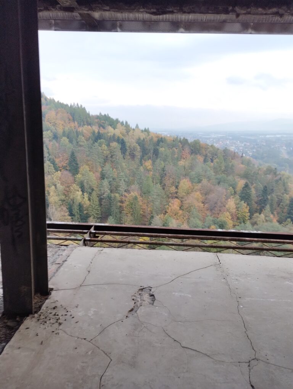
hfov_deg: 49.9
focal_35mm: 28
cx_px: 146
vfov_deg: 63.4
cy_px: 194
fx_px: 315
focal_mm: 4.27
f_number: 1.8
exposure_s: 1/50
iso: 123
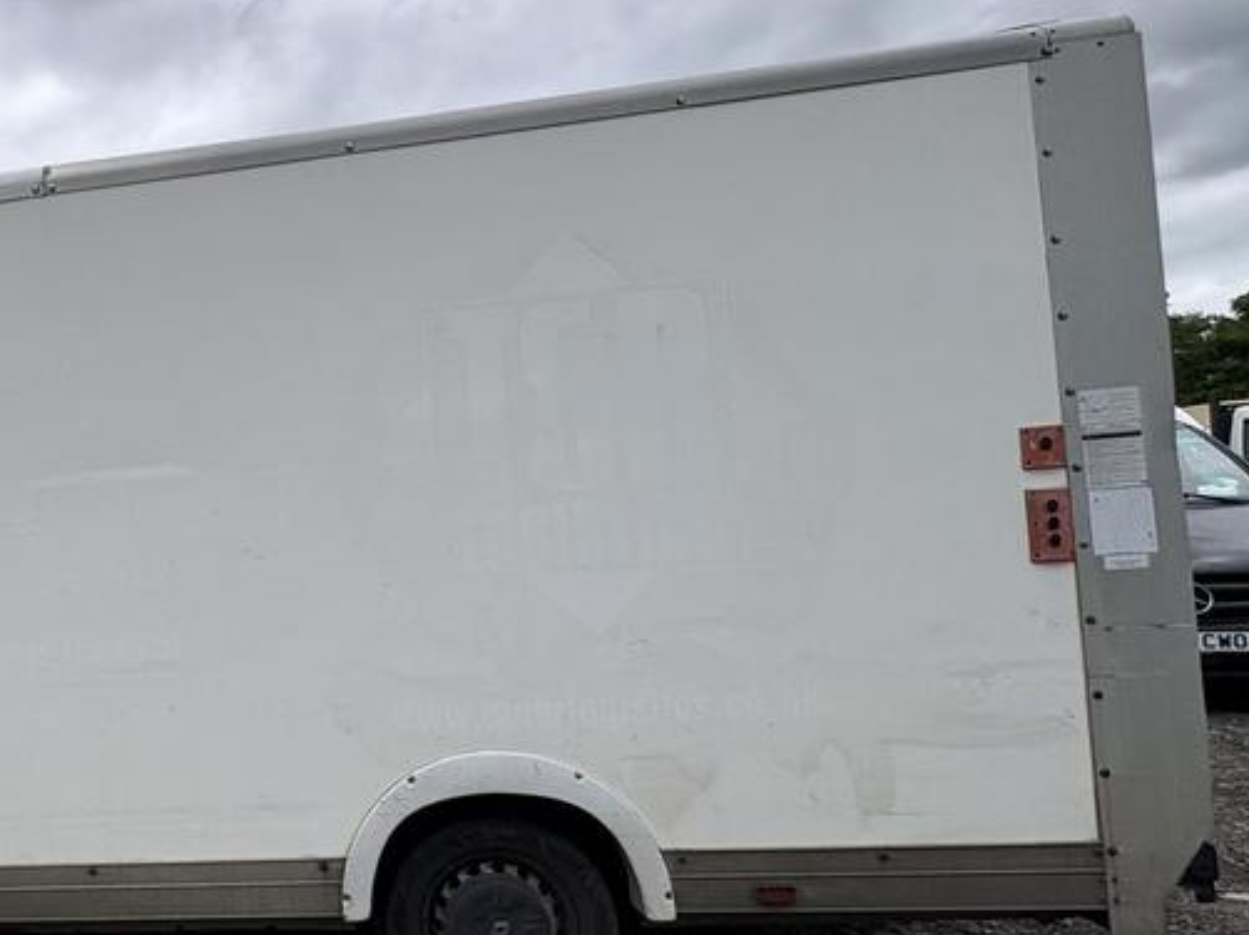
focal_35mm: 25
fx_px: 902
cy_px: 500
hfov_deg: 59.7
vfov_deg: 54.8
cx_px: 139
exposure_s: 1/2083
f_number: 2.2
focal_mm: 2.22
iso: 50
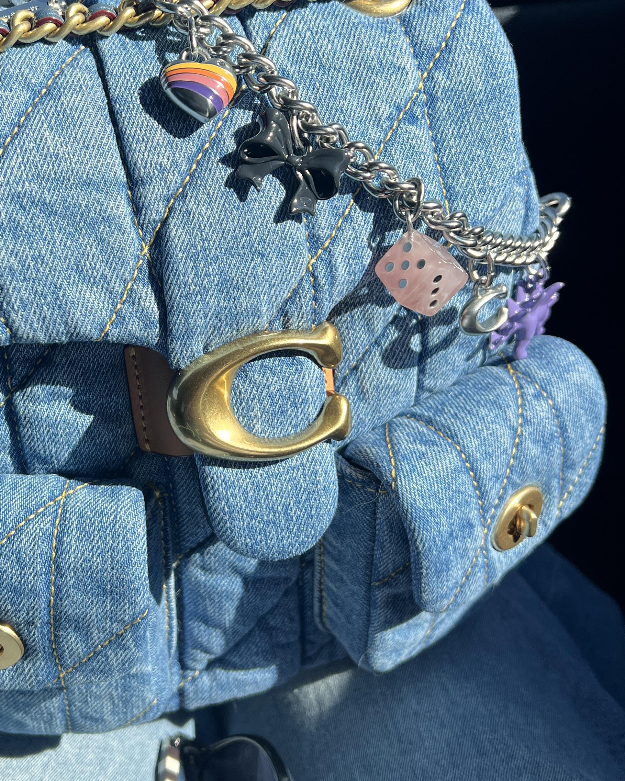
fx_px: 1041
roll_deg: +4.5
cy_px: 324
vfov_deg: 41.0
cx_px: 213
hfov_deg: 33.2
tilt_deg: -26.4
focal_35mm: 45
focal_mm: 5.7
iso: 50
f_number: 1.5
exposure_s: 1/2299
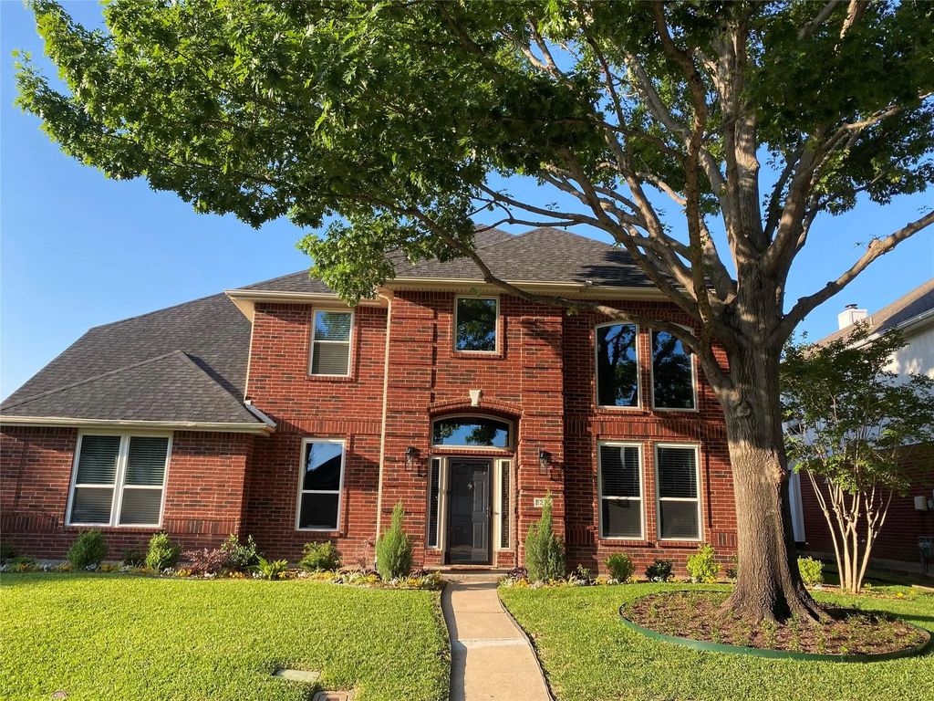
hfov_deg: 67.3
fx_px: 702
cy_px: 350
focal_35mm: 26
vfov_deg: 53.1
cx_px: 467
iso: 32
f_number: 1.8
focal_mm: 4.25
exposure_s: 1/637
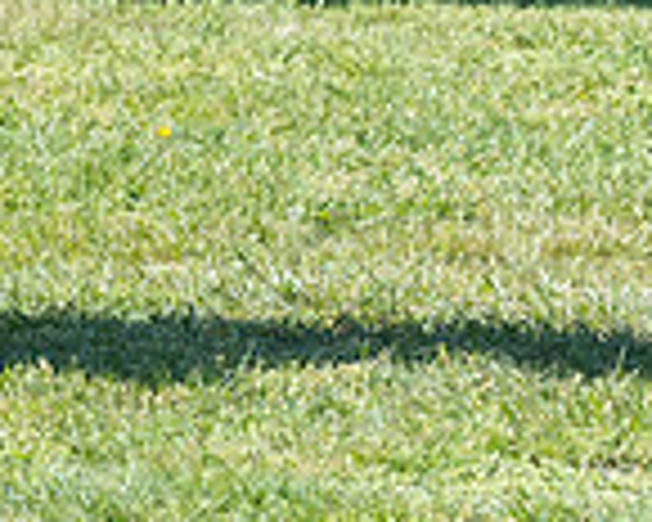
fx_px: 13894
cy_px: -374
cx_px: -434
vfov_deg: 2.1
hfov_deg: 2.7
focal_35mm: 720
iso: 800
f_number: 6.3
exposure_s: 1/1600
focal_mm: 165
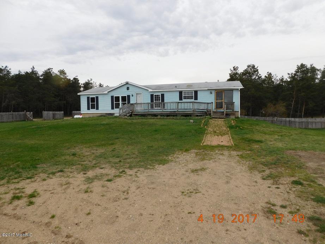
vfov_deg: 58.9
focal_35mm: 23
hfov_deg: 73.9
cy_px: 122
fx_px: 216
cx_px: 162
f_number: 3
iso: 125
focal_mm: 4
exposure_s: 1/400
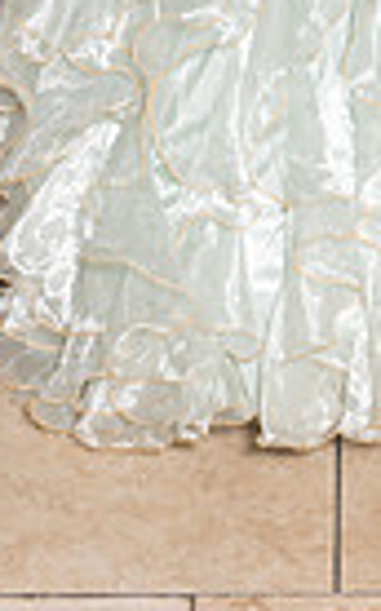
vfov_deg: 14.0
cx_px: 324
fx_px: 2331
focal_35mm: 140
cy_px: -301
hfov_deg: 9.3
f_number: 7.1
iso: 320
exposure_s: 1/160
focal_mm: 28
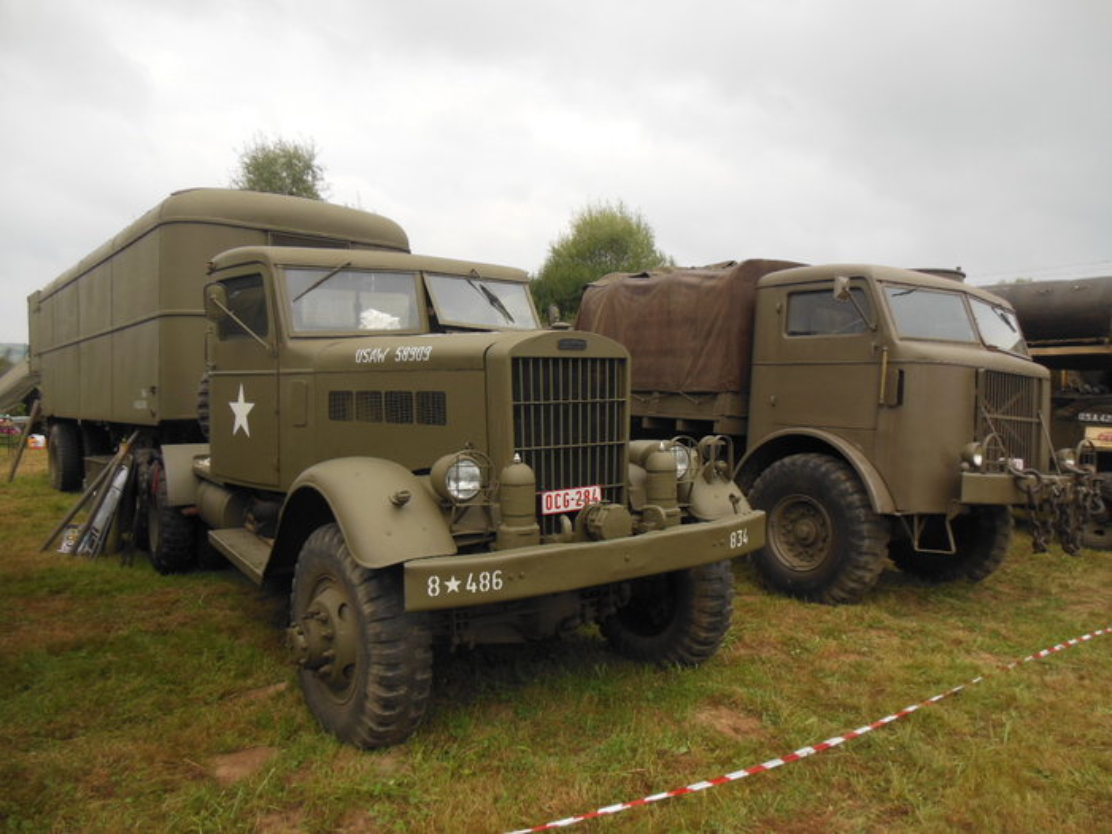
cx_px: 556
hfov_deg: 69.4
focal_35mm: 25
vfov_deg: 54.9
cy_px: 417
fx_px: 803
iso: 125
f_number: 3.2
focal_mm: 4.5
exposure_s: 1/320
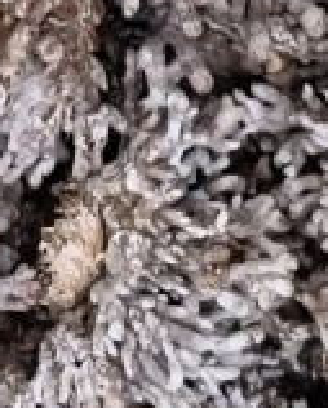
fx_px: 2807
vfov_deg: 8.1
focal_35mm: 232
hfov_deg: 6.5
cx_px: -279
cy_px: -266
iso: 2000
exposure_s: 1/25
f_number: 1.8
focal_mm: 4.84
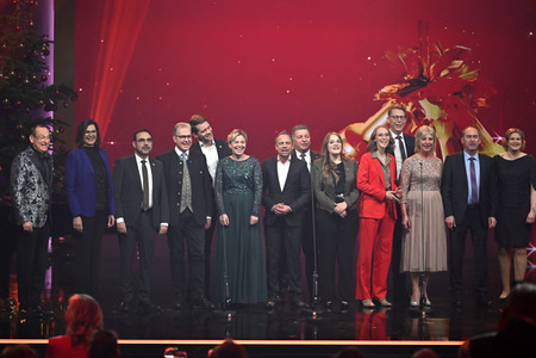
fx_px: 2382
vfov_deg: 8.6
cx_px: 268
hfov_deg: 12.8
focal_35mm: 160
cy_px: 179
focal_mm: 160
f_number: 2.8
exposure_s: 1/500
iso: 2000
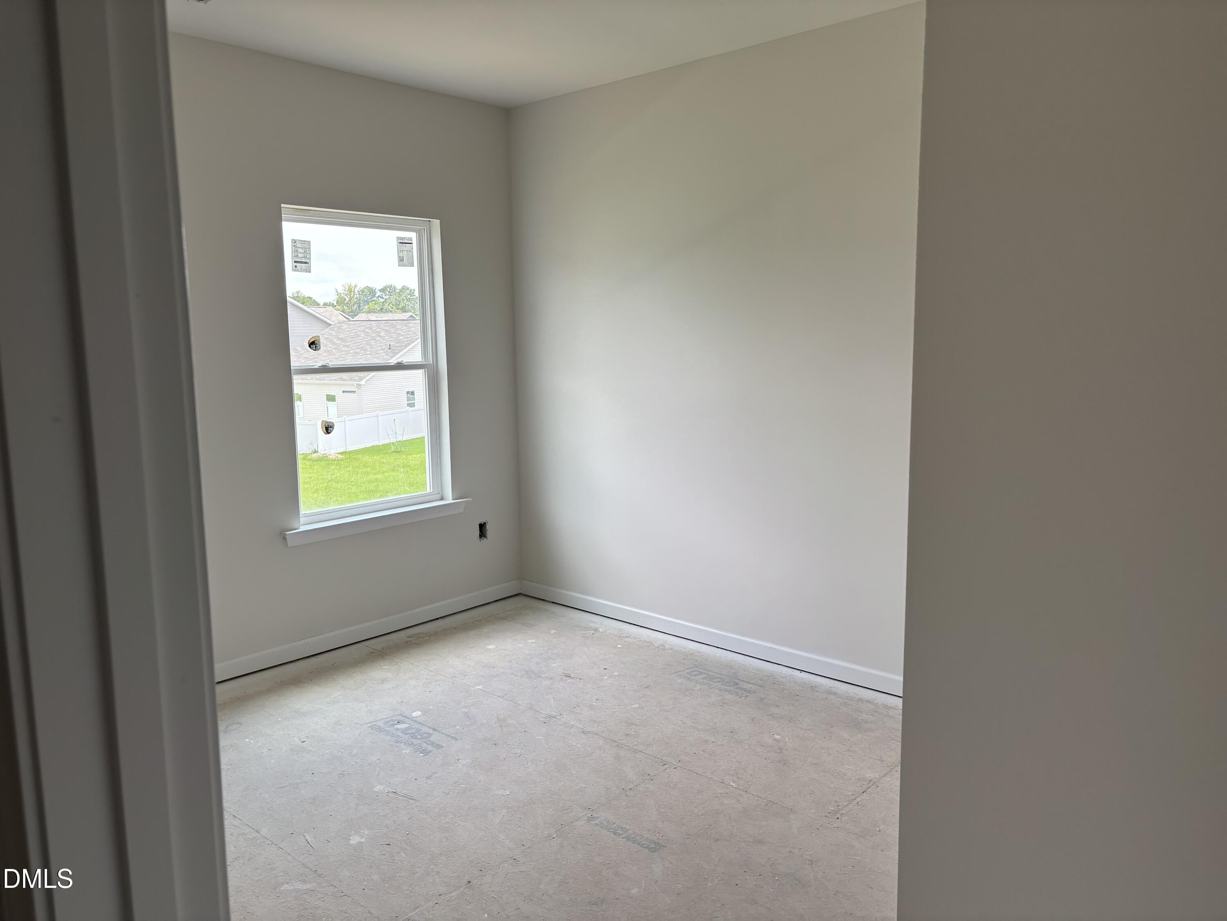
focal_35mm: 26
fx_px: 922
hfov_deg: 67.3
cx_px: 614
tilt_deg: -8.5
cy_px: 460
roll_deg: +0.7
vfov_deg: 53.1
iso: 50
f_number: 1.6
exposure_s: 1/200
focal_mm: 5.96
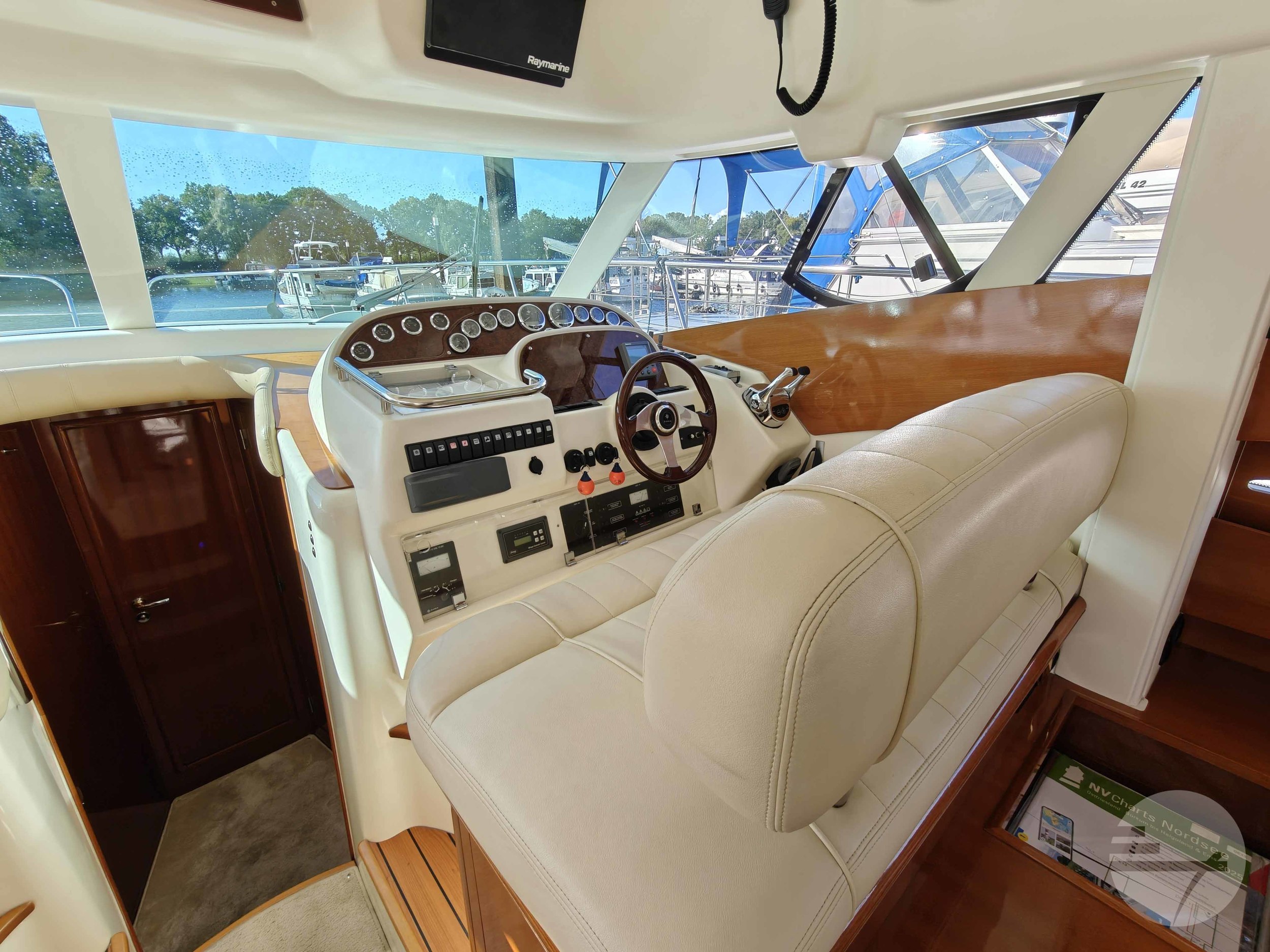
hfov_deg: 98.2
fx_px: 550
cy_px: 476
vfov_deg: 81.7
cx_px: 635
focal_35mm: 15
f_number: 2
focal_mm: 2.3
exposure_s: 1/200
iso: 125
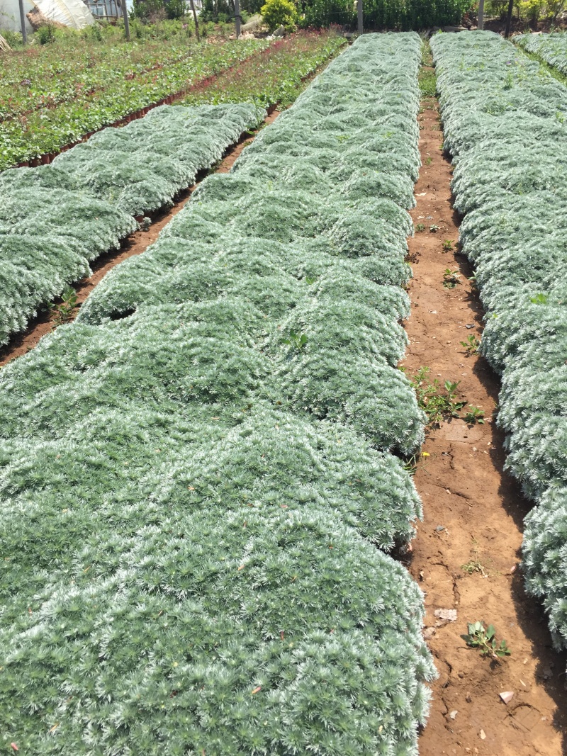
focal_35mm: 29
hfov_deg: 48.2
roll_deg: +4.4
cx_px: 284
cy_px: 378
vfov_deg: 61.7
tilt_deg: -29.2
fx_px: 633
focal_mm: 4.15
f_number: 2.2
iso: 32
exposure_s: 1/1647
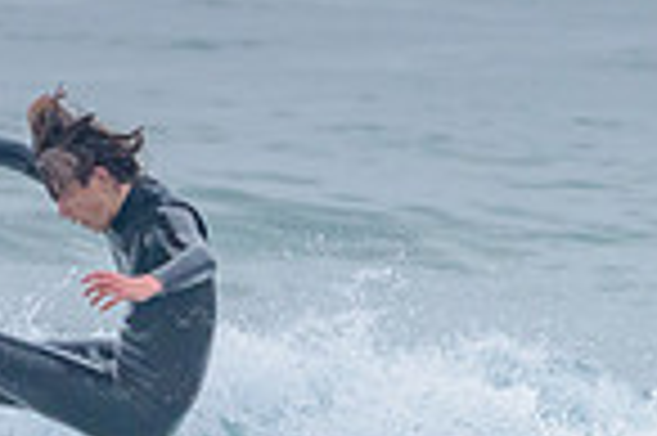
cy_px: 362
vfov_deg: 0.6
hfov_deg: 0.8
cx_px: -8
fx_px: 44389
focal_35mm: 2435
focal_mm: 500
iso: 1400
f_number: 5.6
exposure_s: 1/2000
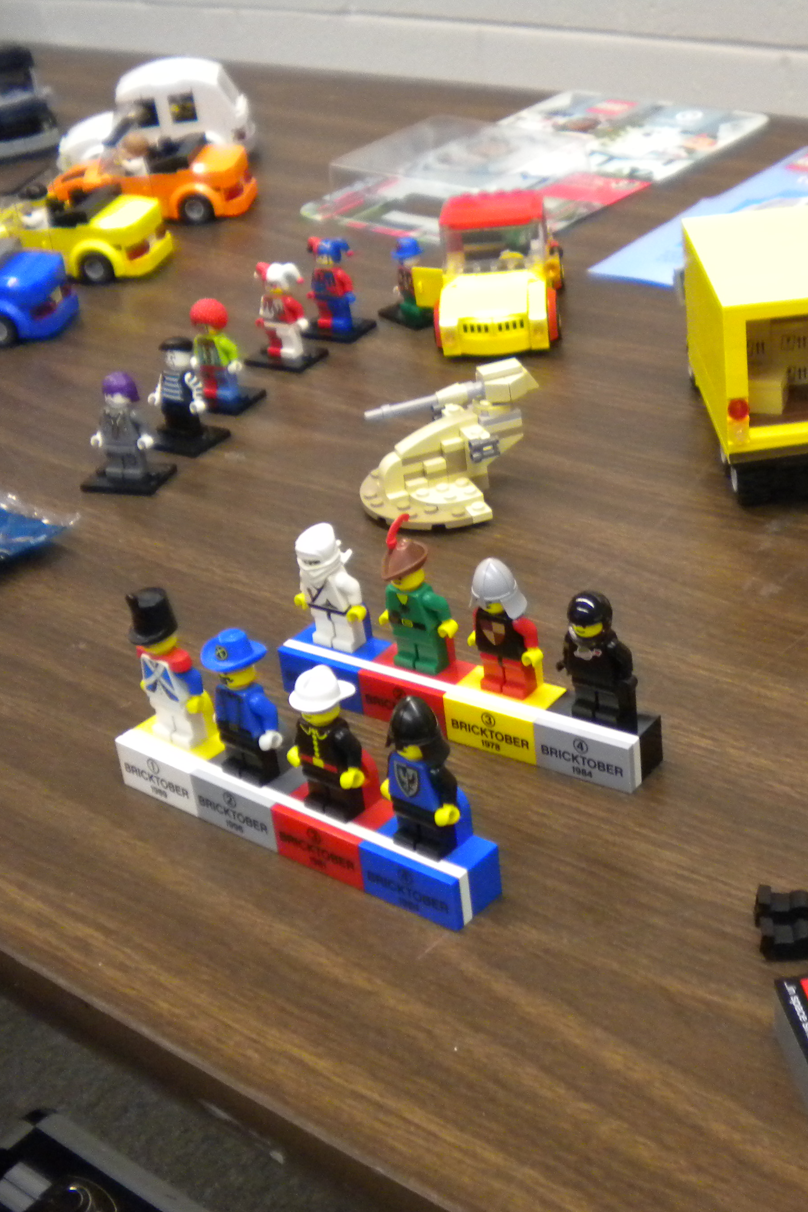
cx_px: 560
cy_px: 610
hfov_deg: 27.3
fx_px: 1649
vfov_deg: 40.3
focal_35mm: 49
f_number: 3.1
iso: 400
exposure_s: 1/35
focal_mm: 6.3
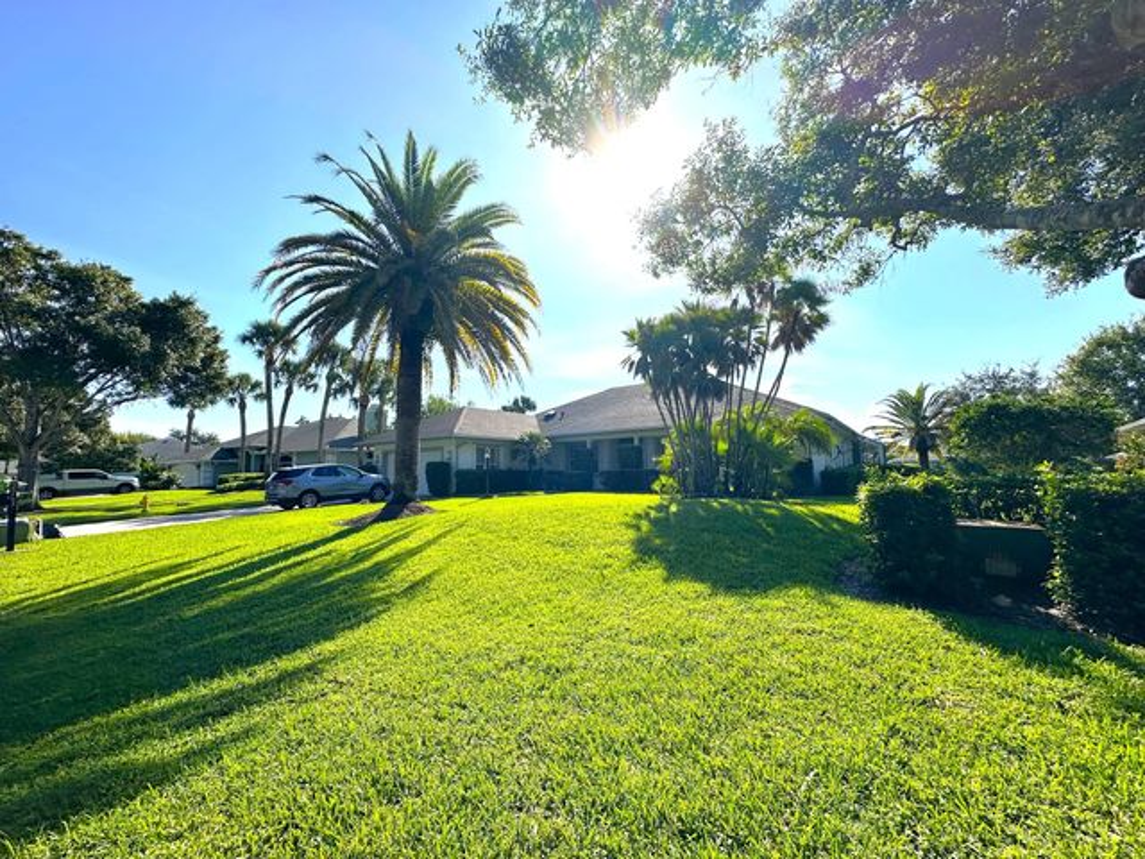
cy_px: 430
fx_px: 463
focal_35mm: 14
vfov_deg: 85.7
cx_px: 572
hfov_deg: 102.1
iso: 40
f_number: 2.2
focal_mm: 2.22
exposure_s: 1/2747
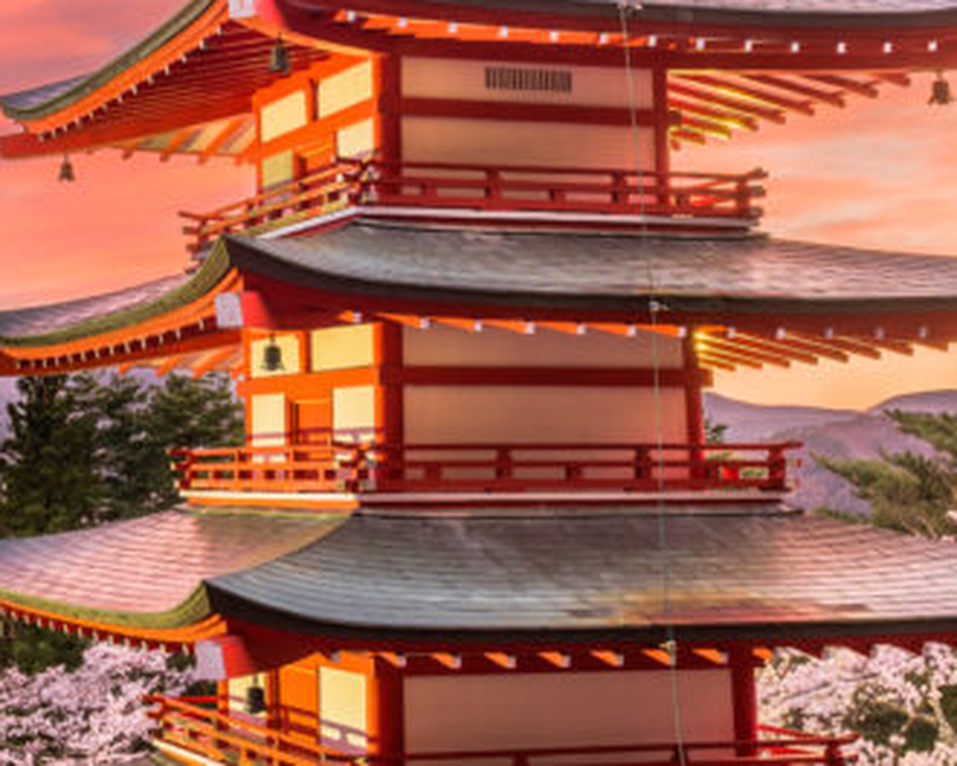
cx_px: -49
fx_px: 1983
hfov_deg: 25.5
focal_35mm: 70
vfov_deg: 21.7
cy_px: 234
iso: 64
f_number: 11
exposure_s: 4
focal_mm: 24
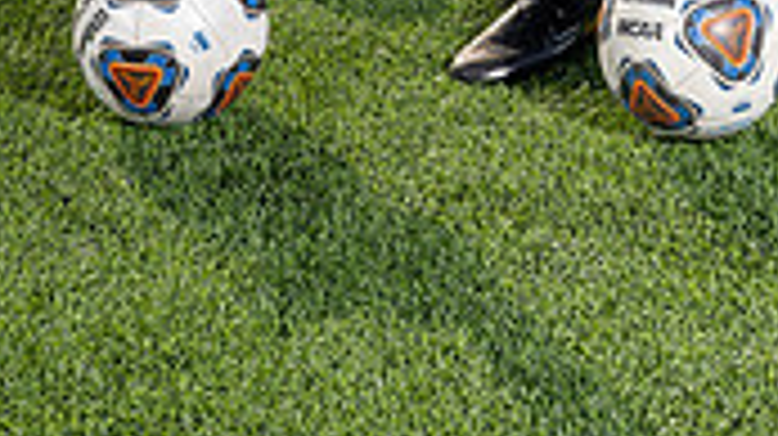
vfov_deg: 7.3
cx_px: 495
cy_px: -539
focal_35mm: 158
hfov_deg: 13.6
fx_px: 3257
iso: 100
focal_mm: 58
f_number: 8
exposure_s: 1/250
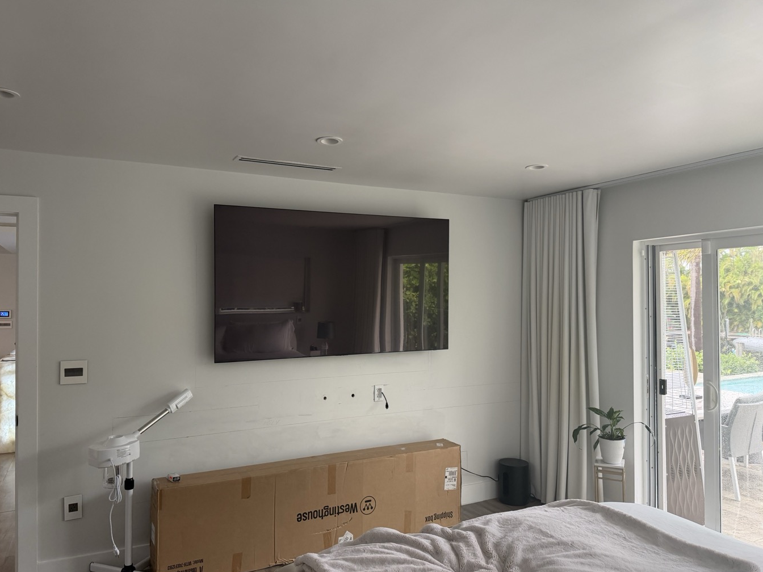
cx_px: 372
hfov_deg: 69.4
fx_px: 551
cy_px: 293
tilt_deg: +1.0
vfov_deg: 54.9
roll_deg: -1.2
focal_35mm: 25
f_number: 1.78
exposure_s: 1/120
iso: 200
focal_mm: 6.76
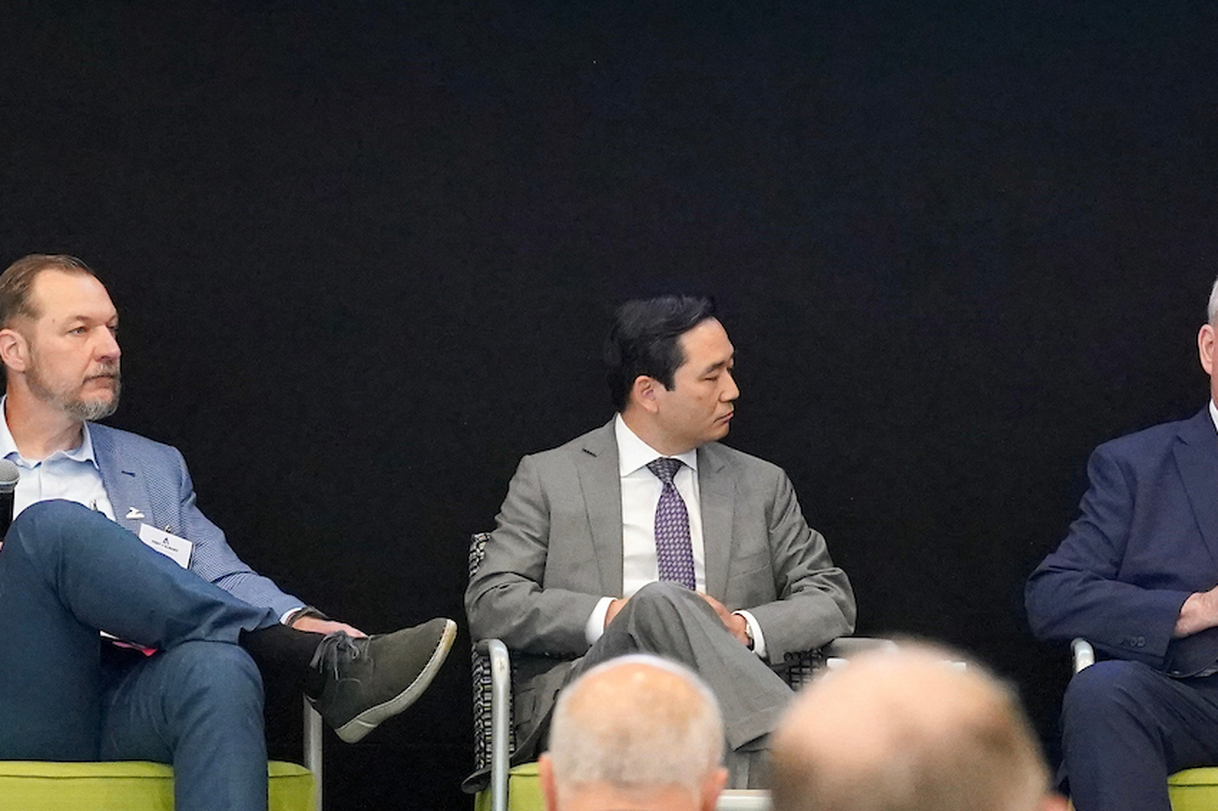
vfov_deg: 5.0
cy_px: 1013
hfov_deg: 7.5
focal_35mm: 274
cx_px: 542
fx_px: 9266
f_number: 4
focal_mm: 97
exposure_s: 1/500
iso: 10000
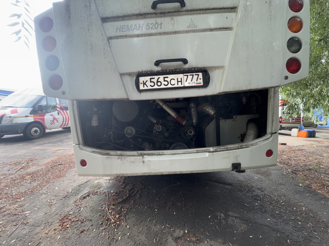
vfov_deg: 85.7
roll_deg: -0.2
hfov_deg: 102.1
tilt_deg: -2.2
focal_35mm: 14
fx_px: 133
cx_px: 164
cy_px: 123
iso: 32
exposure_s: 1/125
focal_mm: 2.22
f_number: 2.2
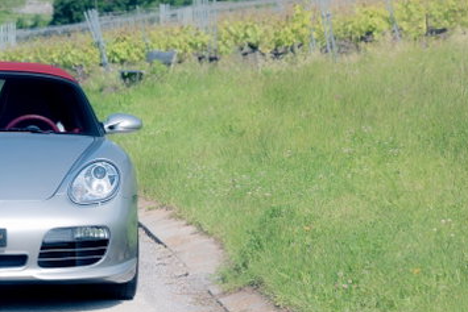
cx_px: -24
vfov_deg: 6.8
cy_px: 70
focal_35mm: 202
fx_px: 2627
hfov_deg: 10.1
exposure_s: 1/250
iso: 100
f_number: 4.5
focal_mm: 70
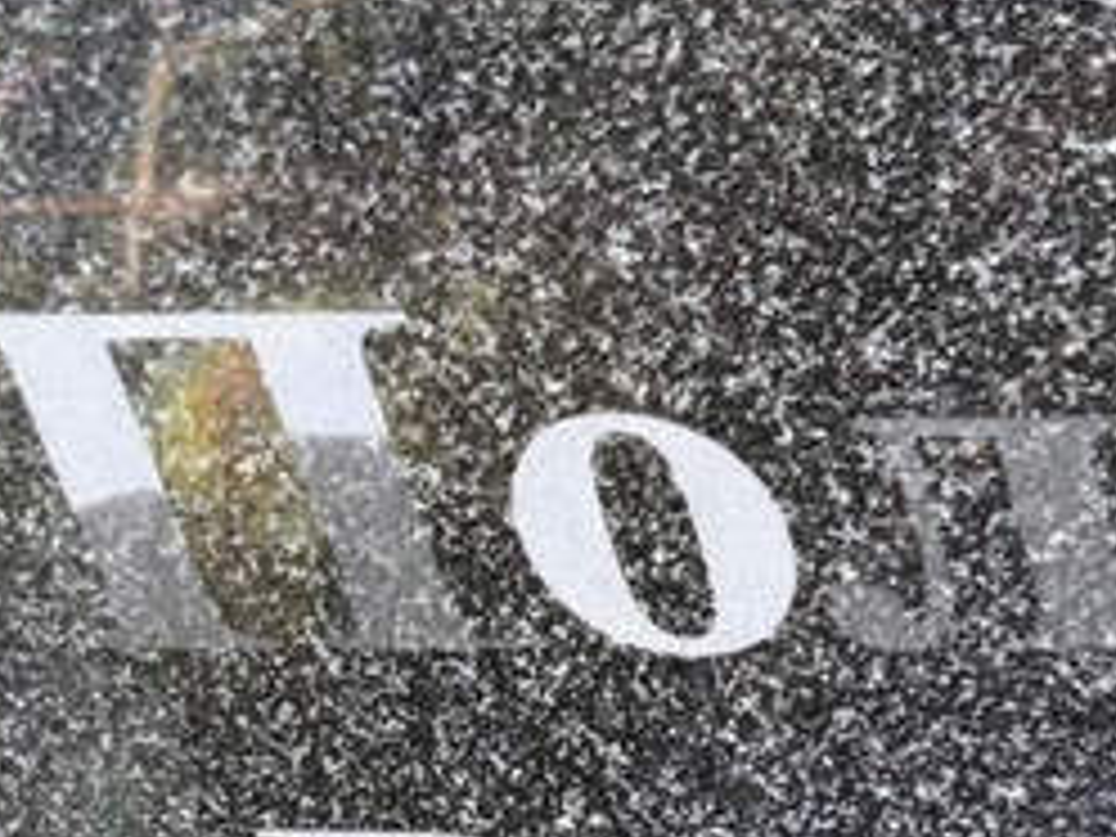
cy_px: 891
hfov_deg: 11.9
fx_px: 5191
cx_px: 1478
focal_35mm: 161
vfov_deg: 9.1
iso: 125
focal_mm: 4.71
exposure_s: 1/50
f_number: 1.7
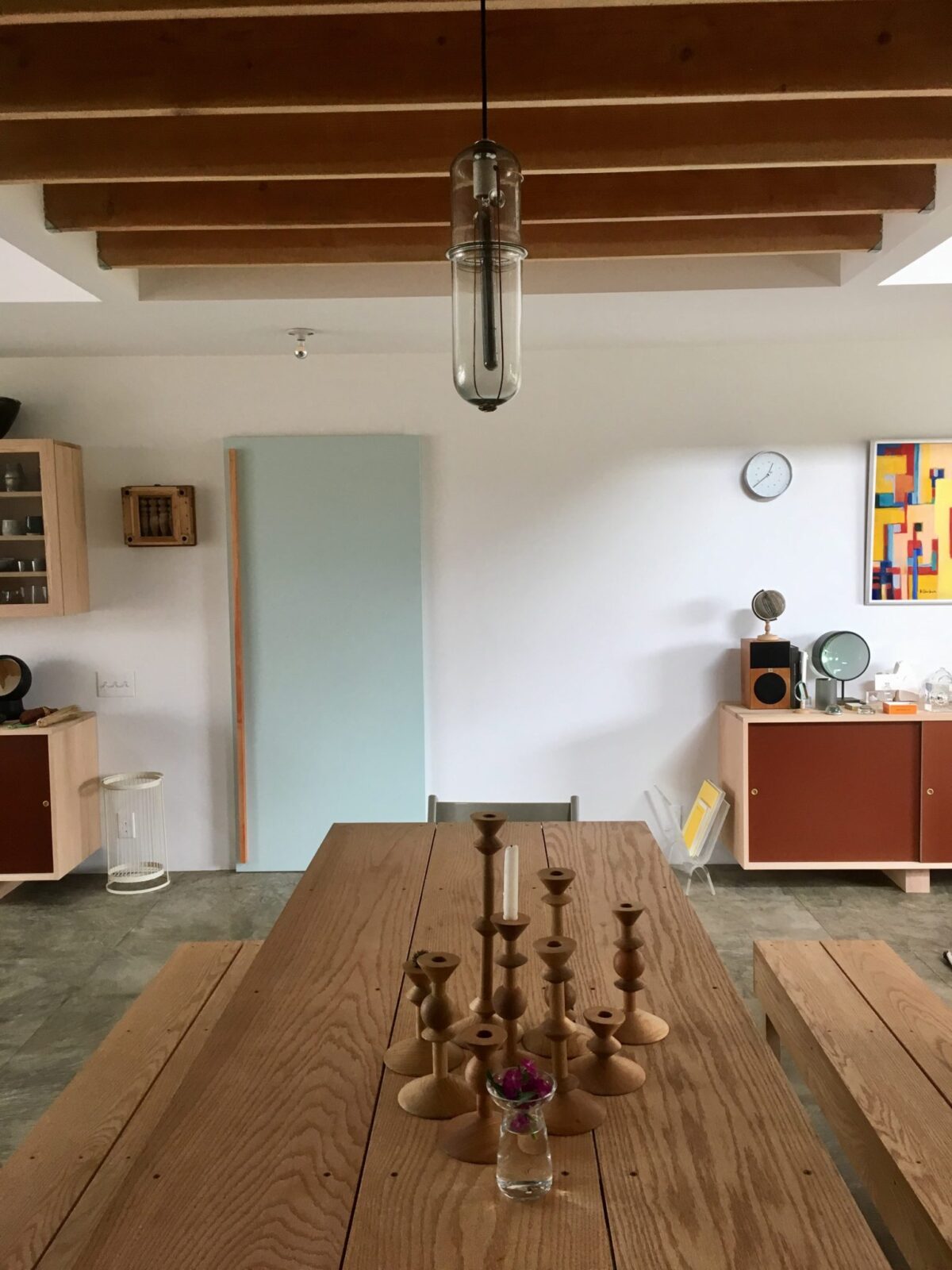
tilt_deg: -3.6
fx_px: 1063
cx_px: 476
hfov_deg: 48.2
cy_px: 635
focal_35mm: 29
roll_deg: +1.6
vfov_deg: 61.7
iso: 32
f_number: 2.2
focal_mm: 4.15
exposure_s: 1/30
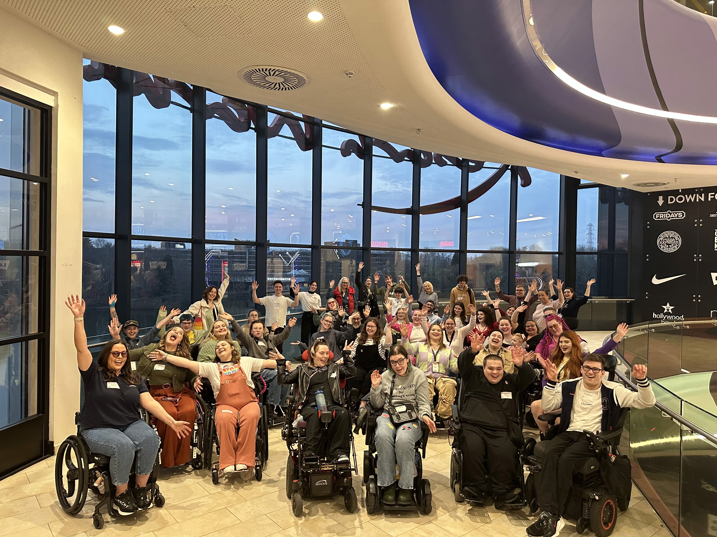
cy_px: 268
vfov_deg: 56.8
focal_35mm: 24
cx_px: 358
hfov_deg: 71.6
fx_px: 497
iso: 400
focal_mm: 6.86
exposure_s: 1/60
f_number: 1.78
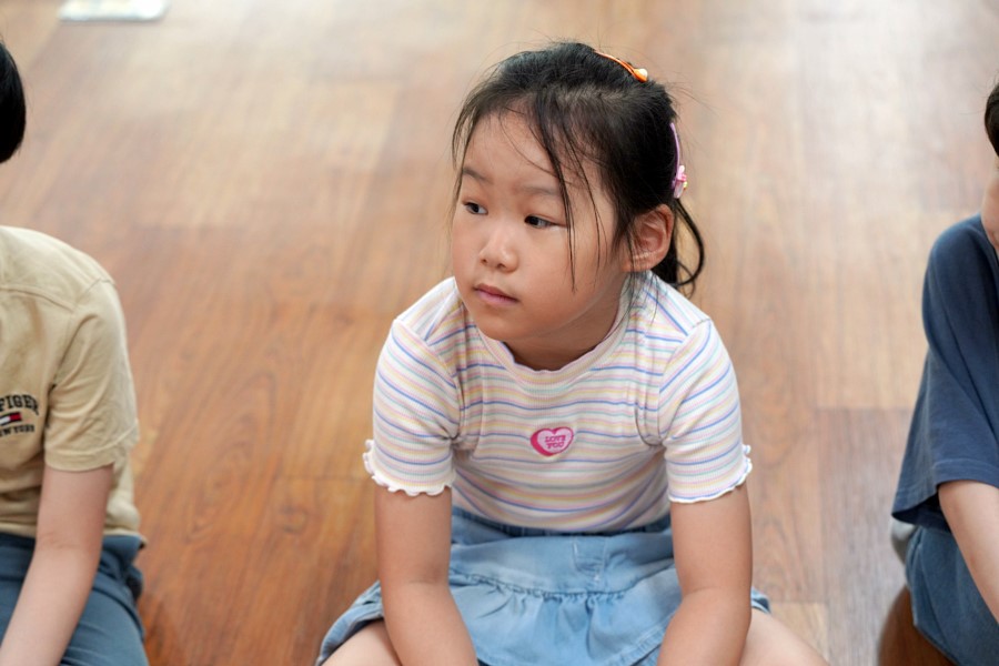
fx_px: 1942
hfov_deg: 28.8
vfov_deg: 19.5
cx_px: 500
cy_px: 333
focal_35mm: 70
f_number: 4
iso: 1250
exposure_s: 1/160
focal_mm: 70
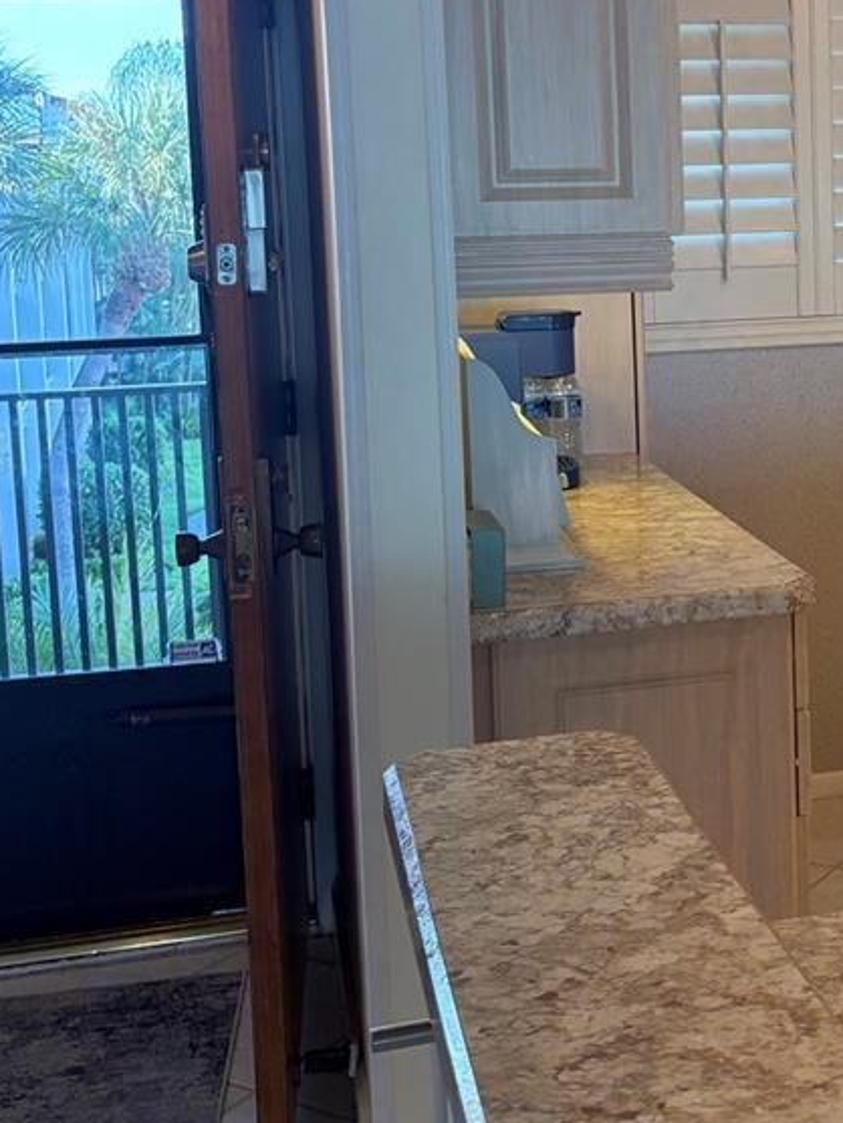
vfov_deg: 33.9
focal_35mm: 56
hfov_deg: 25.2
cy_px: 349
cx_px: 772
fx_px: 1818
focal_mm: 5.96
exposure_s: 1/120
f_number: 1.6
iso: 125
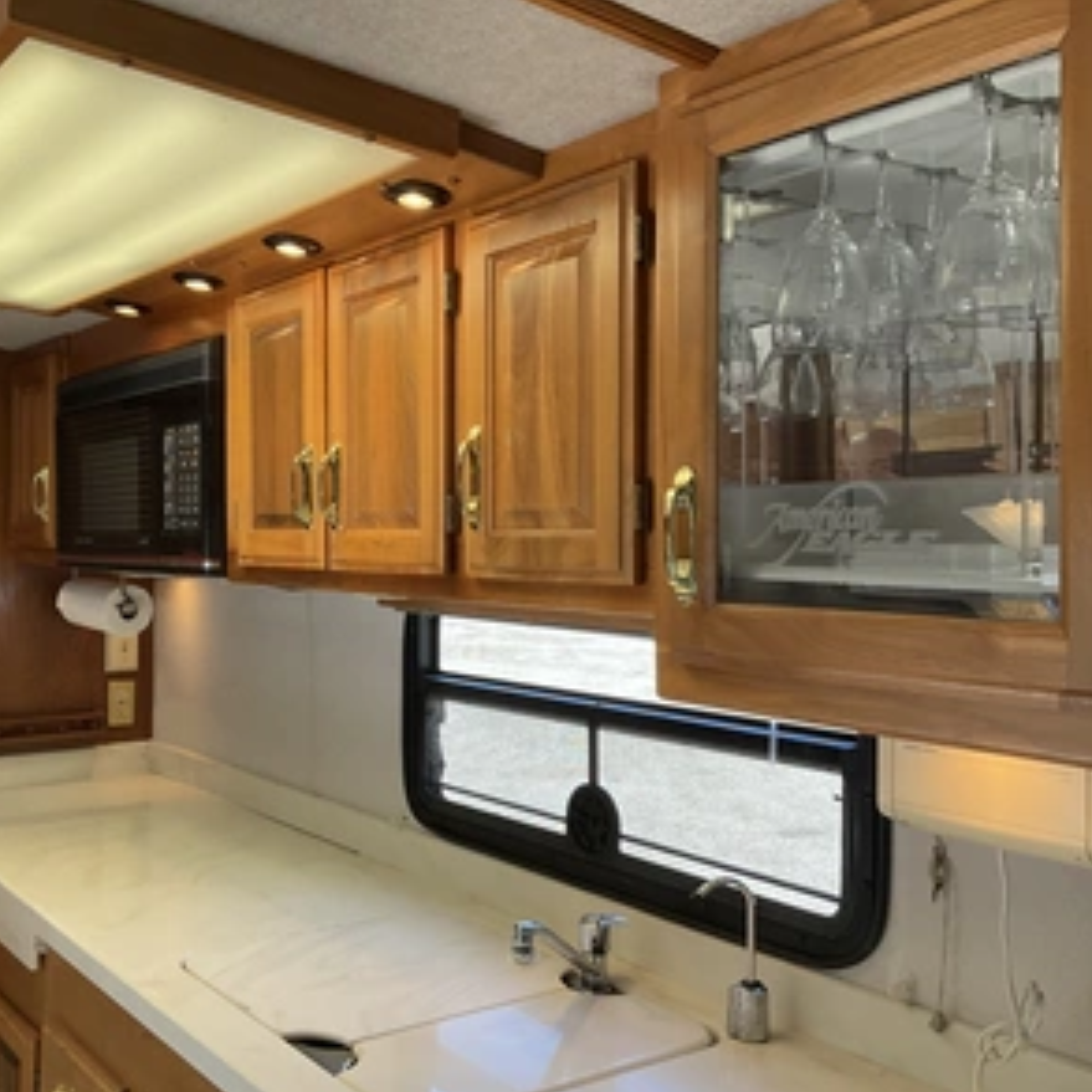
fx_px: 1249
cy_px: 555
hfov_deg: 46.9
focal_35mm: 35
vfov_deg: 47.2
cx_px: 436
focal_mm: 3
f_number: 1.8
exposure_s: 1/122
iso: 50
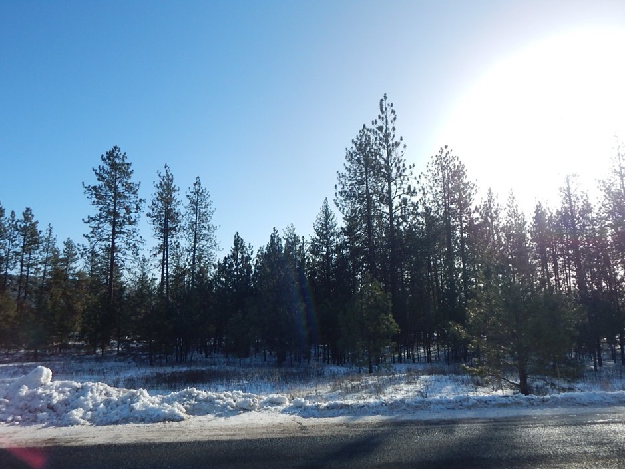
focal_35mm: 24
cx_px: 311
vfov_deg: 56.7
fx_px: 433
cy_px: 252
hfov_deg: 71.6
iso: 125
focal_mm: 4
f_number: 6
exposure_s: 1/640
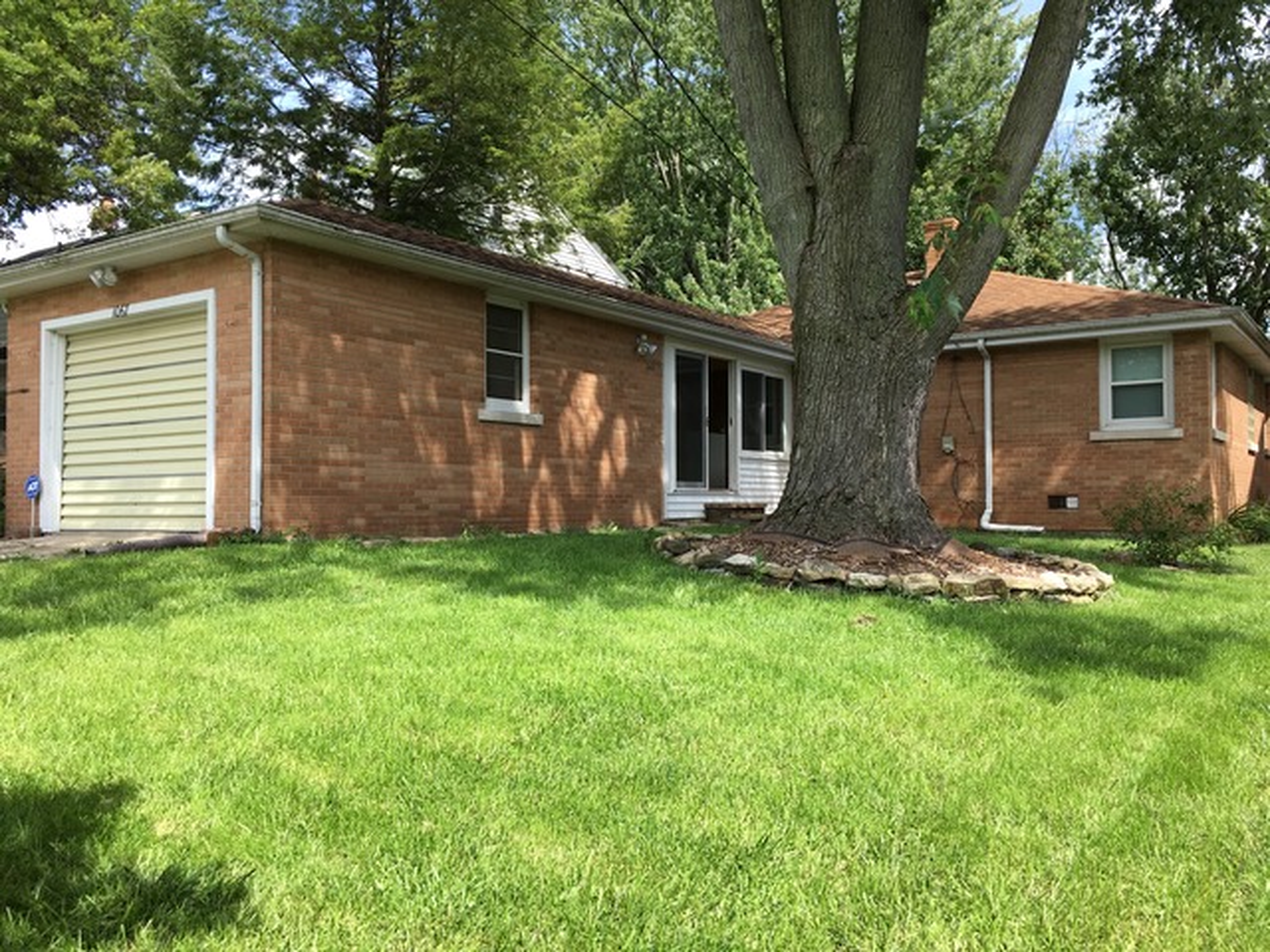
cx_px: 635
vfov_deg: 48.2
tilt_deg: +2.4
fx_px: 1064
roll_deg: -0.4
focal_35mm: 29
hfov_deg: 61.7
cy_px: 476
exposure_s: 1/635
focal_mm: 4.15
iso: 25
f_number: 2.2
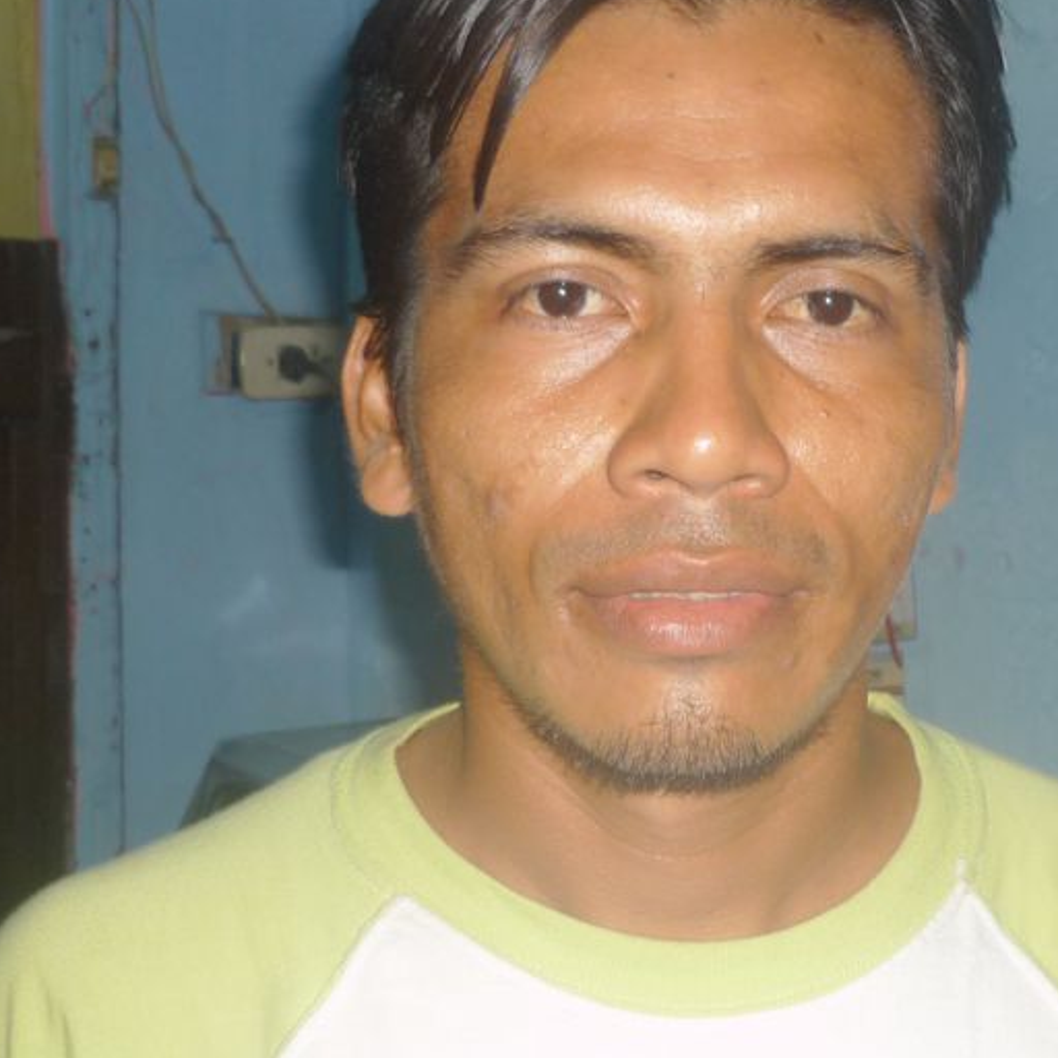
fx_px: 1971
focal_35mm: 57
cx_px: 703
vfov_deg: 30.0
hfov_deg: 29.8
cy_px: 529
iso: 100
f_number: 2.8
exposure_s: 1/30
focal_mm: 5.5
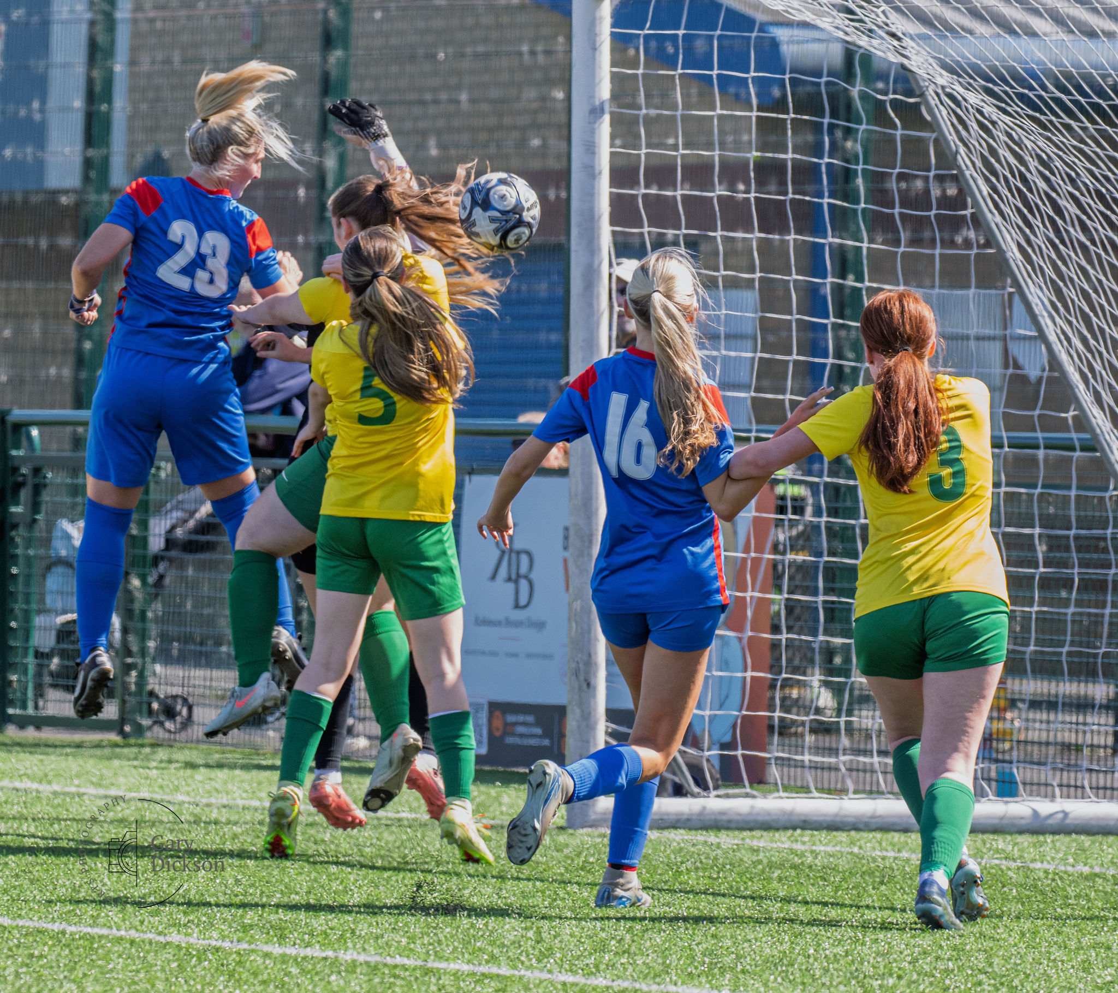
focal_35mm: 412
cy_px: 334
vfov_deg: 4.0
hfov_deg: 4.5
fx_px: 14251
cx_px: 399
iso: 800
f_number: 5
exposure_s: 1/1250
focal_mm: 220
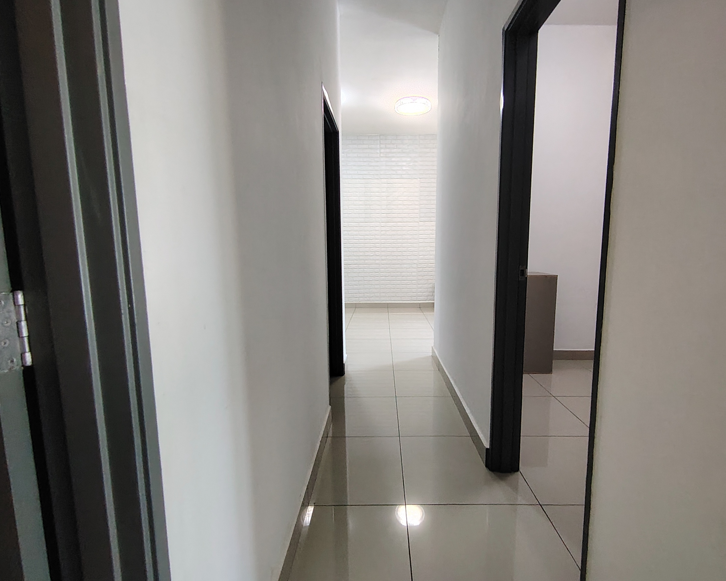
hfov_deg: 86.3
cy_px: 292
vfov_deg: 73.8
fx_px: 387
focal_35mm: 18
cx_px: 381
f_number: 2.2
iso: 540
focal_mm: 1.43
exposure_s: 1/33.3
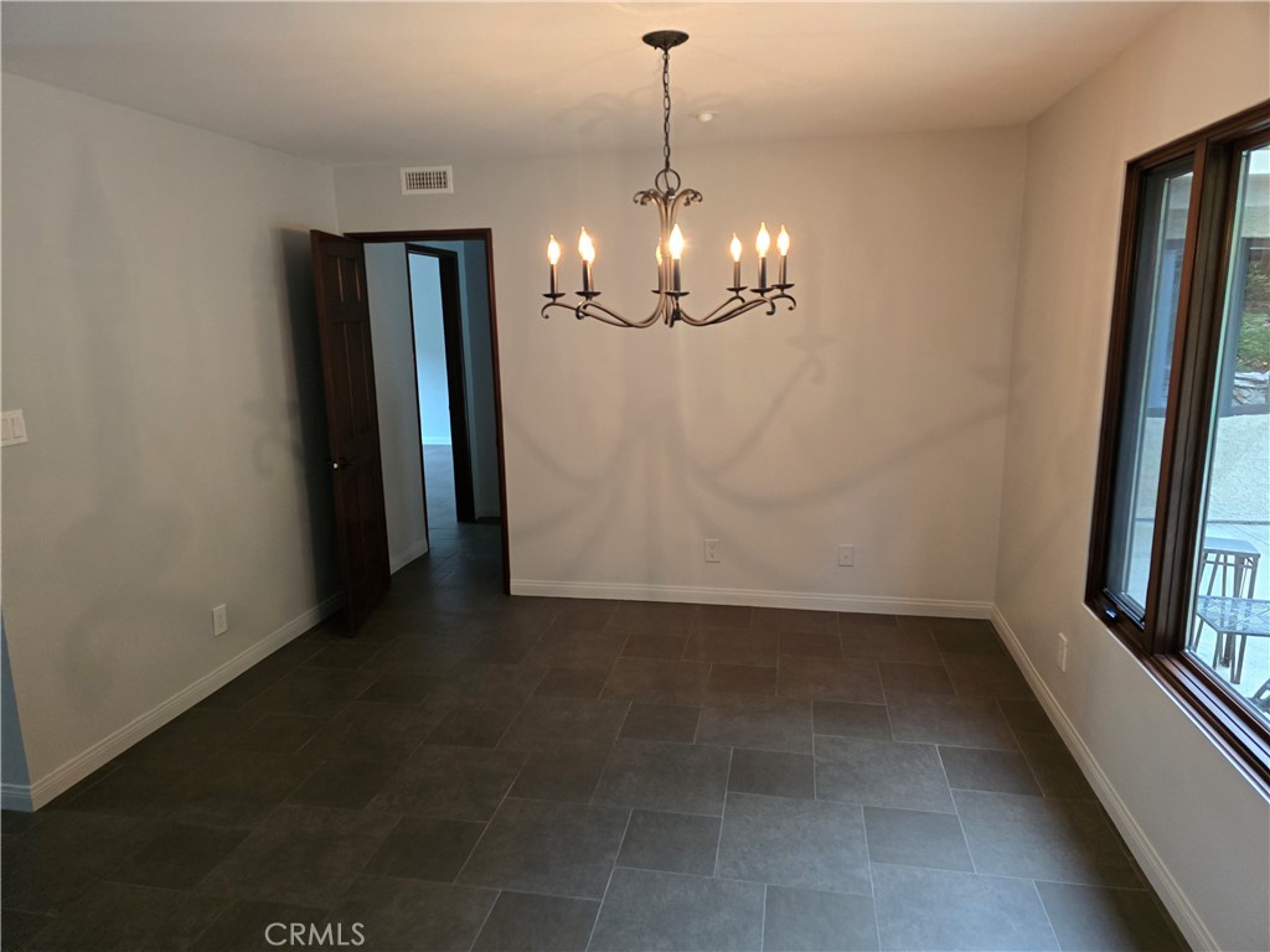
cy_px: 476
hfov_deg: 73.9
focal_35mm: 23
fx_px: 844
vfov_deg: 58.9
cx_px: 635
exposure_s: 1/120
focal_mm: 6.3
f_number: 1.7
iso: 1000
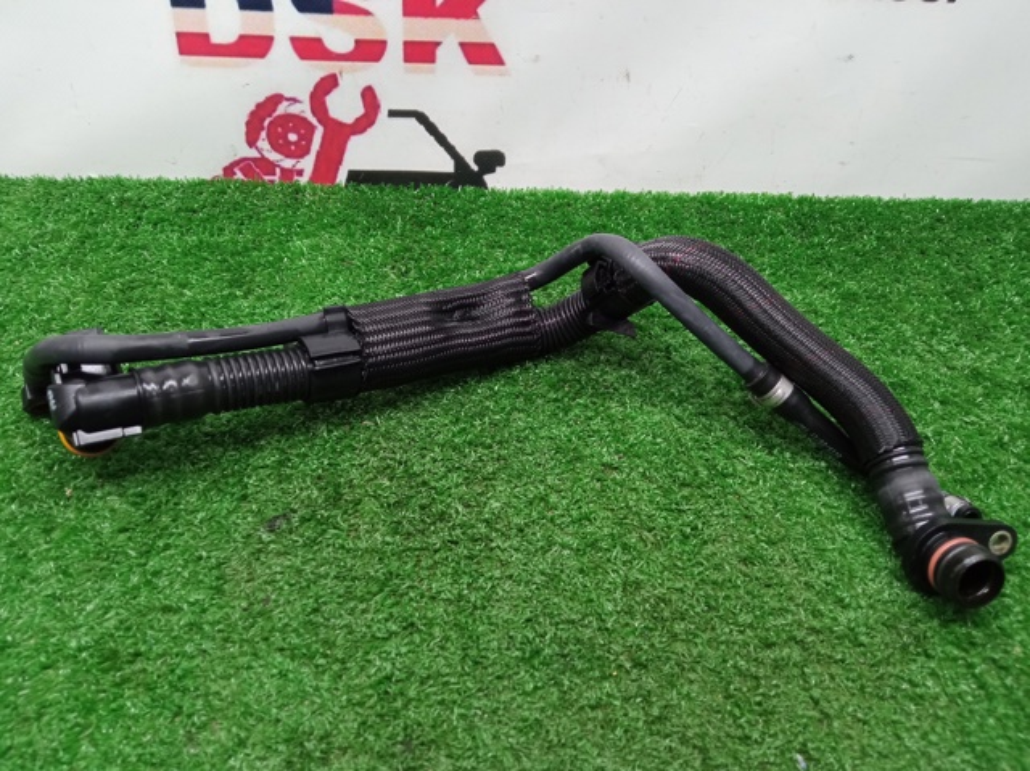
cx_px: 515
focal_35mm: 27
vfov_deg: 51.3
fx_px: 803
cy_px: 386
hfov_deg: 65.4
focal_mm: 3.79
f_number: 2.2
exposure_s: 1/33.3
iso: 343
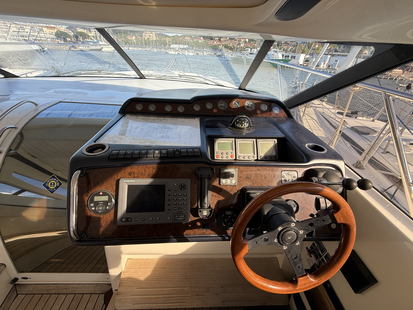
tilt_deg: -29.9
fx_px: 167
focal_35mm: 14
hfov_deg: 102.1
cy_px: 155
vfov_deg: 85.7
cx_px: 206
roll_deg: -4.0
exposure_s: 1/307
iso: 64
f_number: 2.2
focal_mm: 2.22
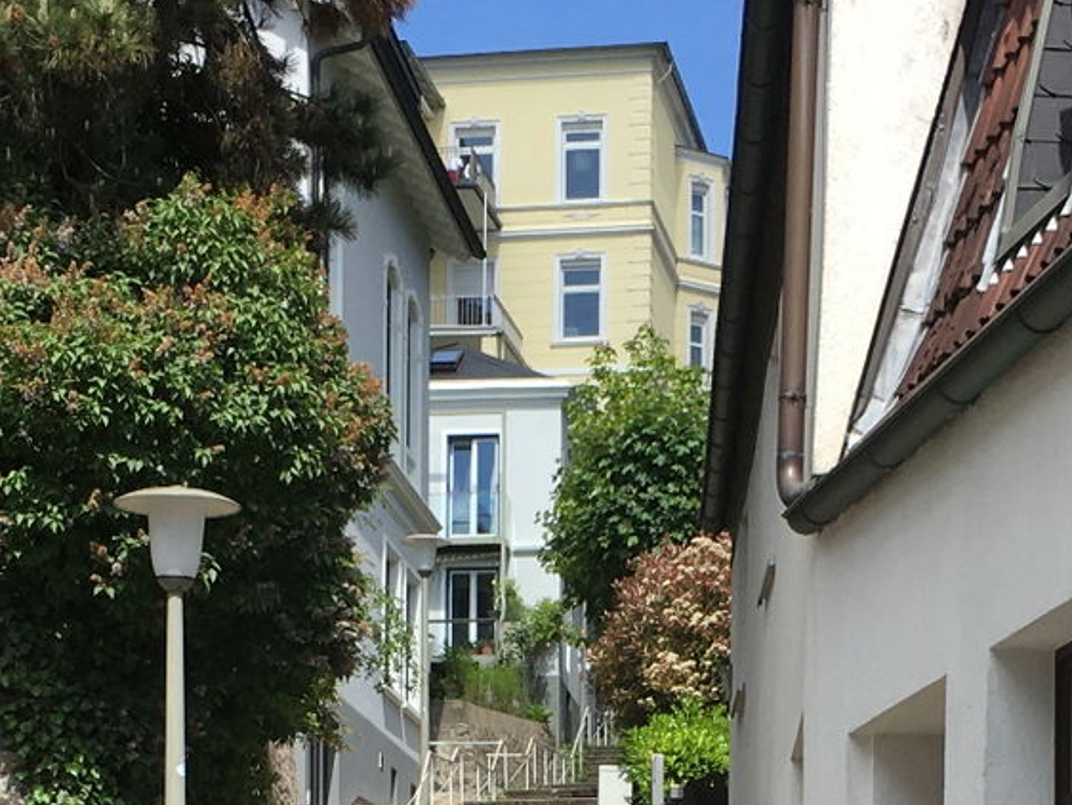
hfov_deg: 19.8
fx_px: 3067
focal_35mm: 99
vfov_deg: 14.3
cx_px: 563
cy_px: 1072
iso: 25
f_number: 2.2
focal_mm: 4.15
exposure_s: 1/1350
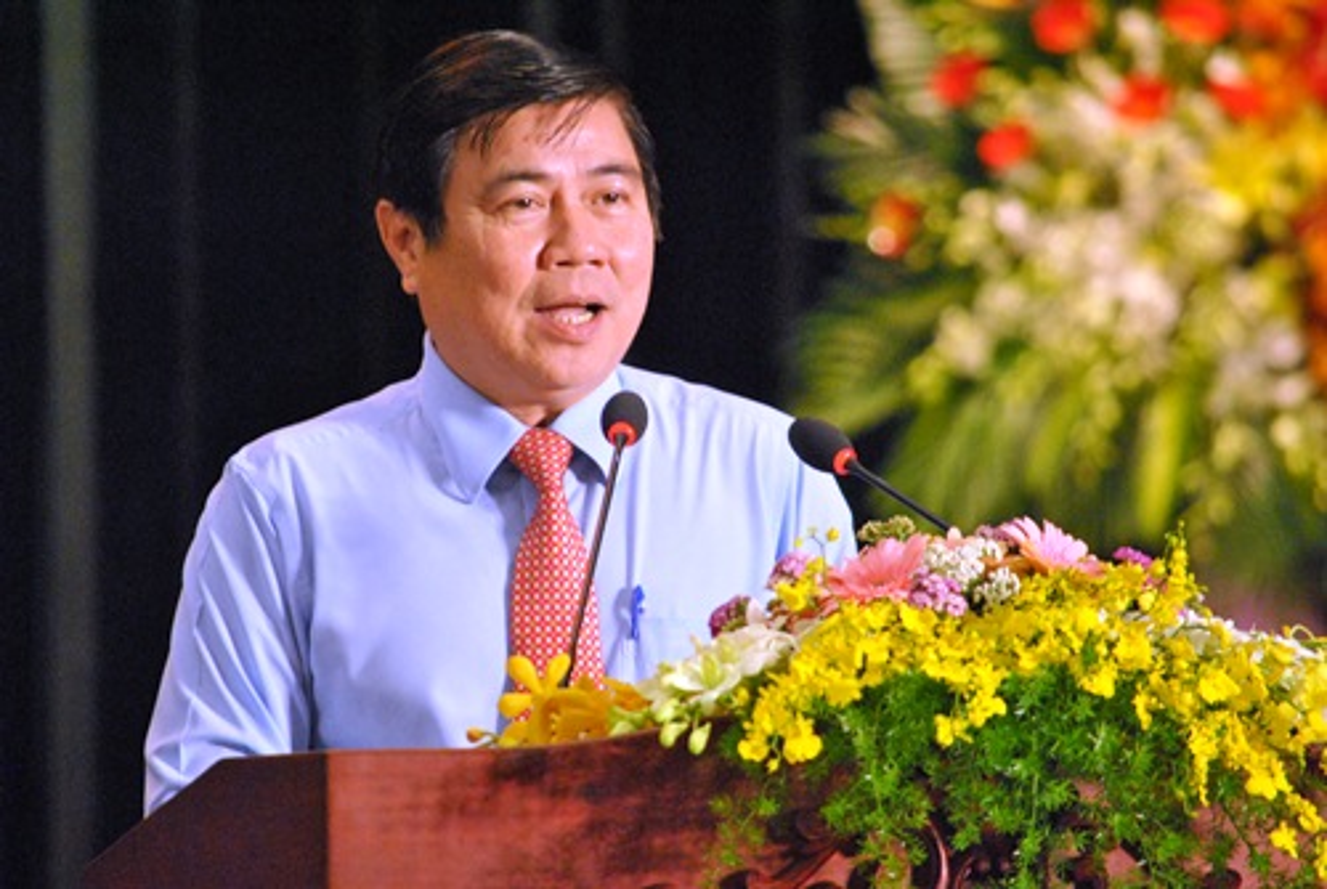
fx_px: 16612
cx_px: 664
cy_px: 444
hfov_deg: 4.6
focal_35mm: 450
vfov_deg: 3.1
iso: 1600
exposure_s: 1/125
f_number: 5.6
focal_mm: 300
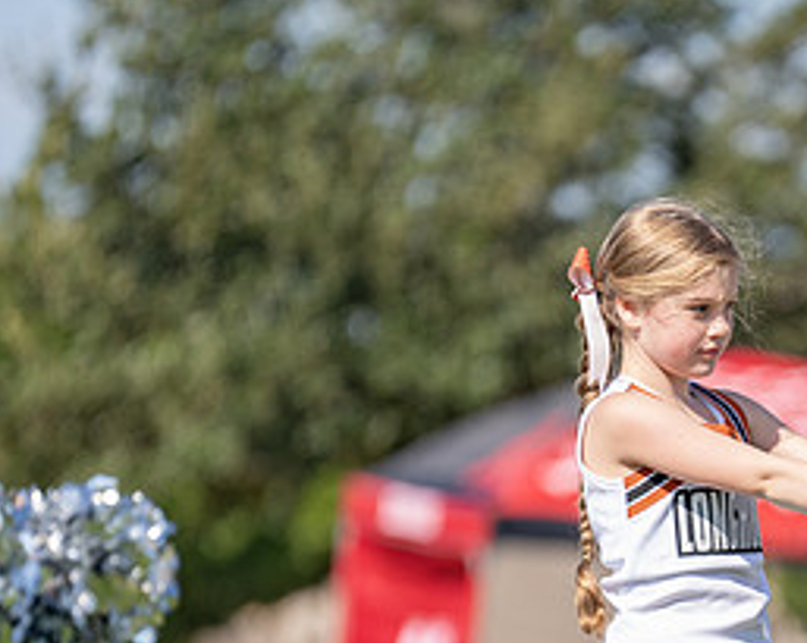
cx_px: 785
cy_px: 577
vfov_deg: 3.4
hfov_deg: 4.3
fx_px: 10688
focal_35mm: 448
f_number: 2.8
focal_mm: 197
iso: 125
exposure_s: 1/1600
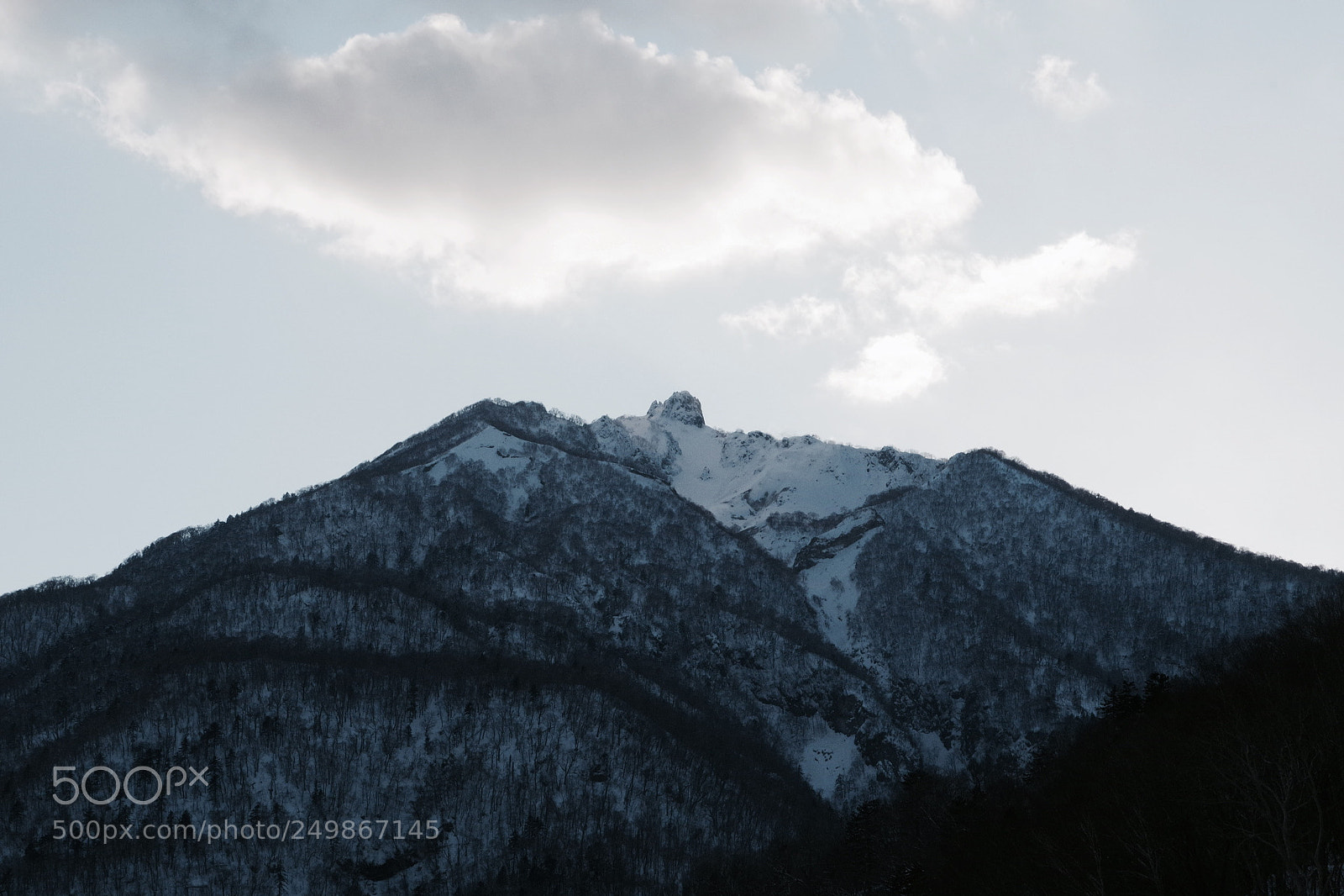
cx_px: 672
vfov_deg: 16.8
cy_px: 448
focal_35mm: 81
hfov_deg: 25.1
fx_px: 3023
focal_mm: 53
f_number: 22
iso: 1250
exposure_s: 1/400
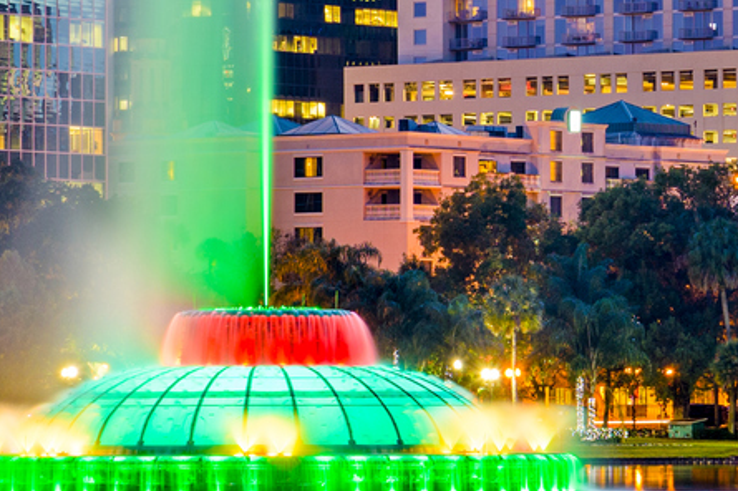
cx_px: 608
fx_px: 6842
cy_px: 176
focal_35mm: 334
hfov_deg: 6.2
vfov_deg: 4.1
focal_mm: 70
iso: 100
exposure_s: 8
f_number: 8
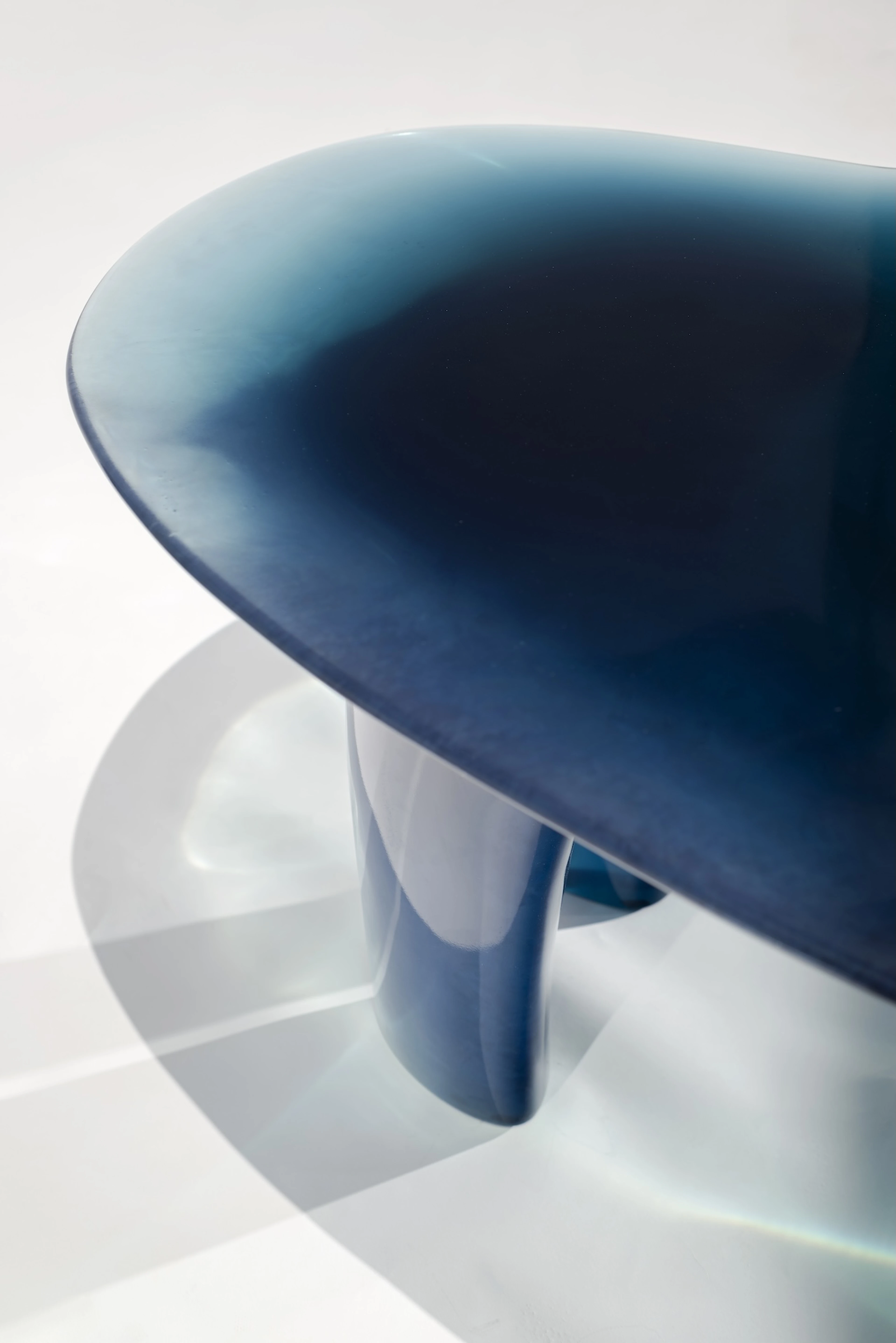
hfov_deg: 27.0
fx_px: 1866
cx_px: 448
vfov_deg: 39.6
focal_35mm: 50
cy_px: 672
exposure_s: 1/320
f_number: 4.5
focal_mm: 50
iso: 64
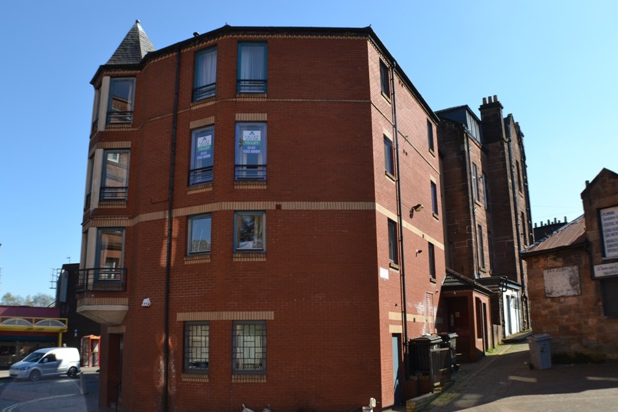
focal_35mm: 42
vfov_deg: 31.9
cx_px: 296
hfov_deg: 46.4
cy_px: 213
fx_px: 721
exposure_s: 1/200
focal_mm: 26
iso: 100
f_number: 5.6
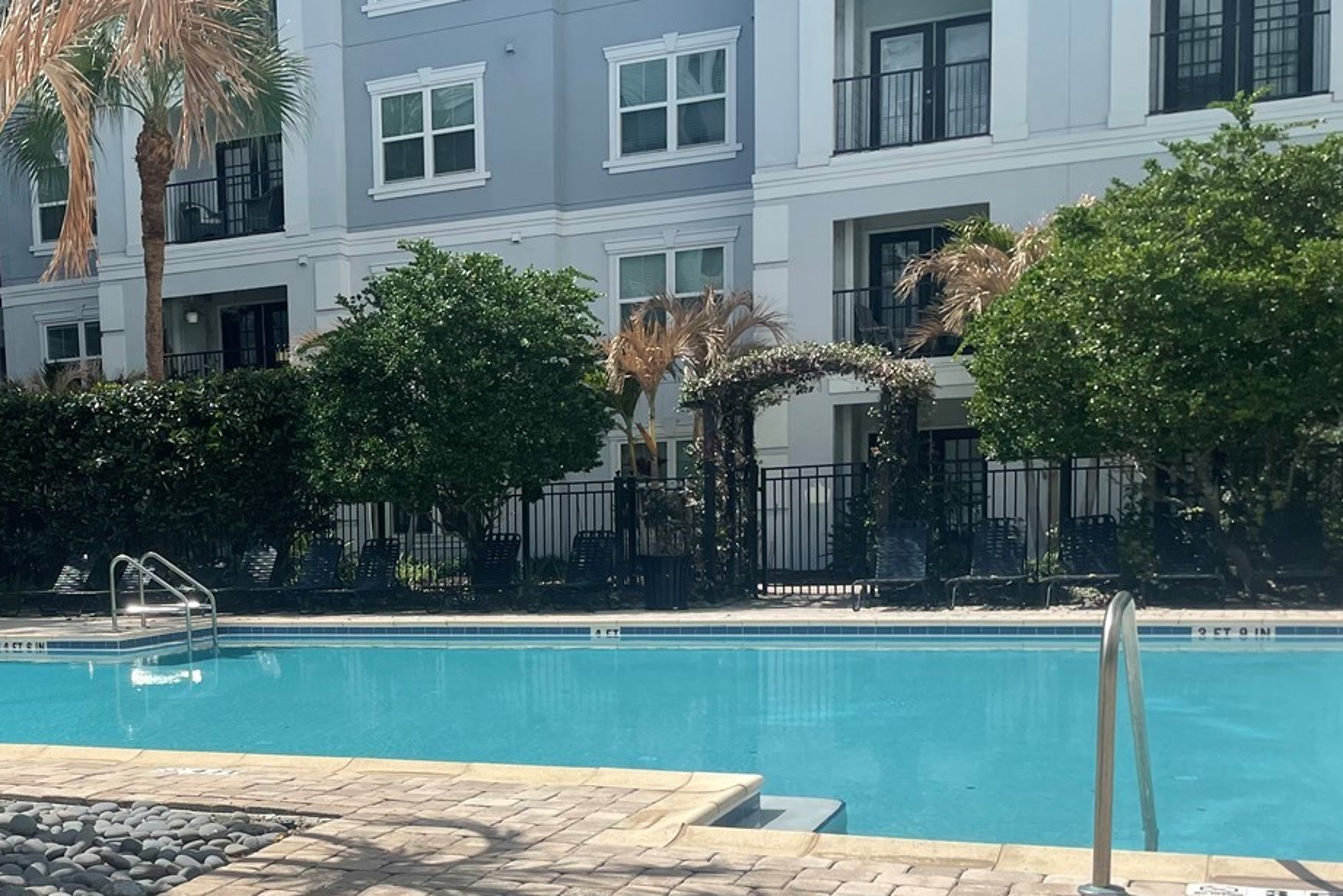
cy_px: 711
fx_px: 1753
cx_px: 319
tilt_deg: -6.0
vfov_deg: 28.1
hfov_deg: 40.6
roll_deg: +2.7
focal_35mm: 47
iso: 32
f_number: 1.6
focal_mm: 4.2
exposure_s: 1/5291
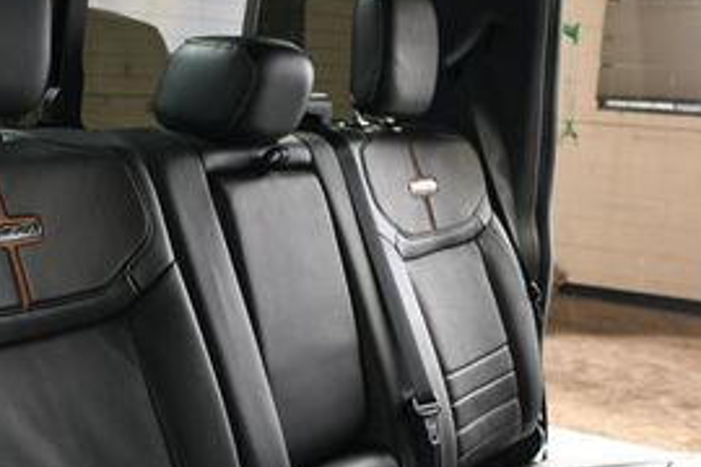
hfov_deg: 30.9
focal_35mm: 64
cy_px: 436
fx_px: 1246
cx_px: 187
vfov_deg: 20.7
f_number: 3.5
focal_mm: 18
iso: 100
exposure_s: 1/160
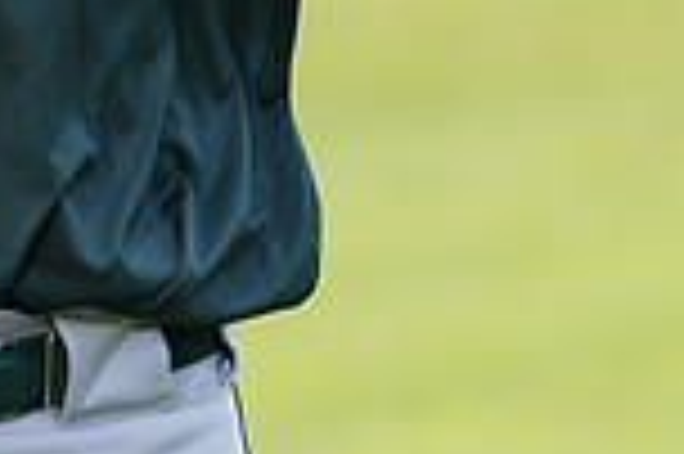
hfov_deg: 3.2
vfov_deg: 2.1
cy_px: -362
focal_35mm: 650
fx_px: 12337
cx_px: -50
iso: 100
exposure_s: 1/250
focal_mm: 170
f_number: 5
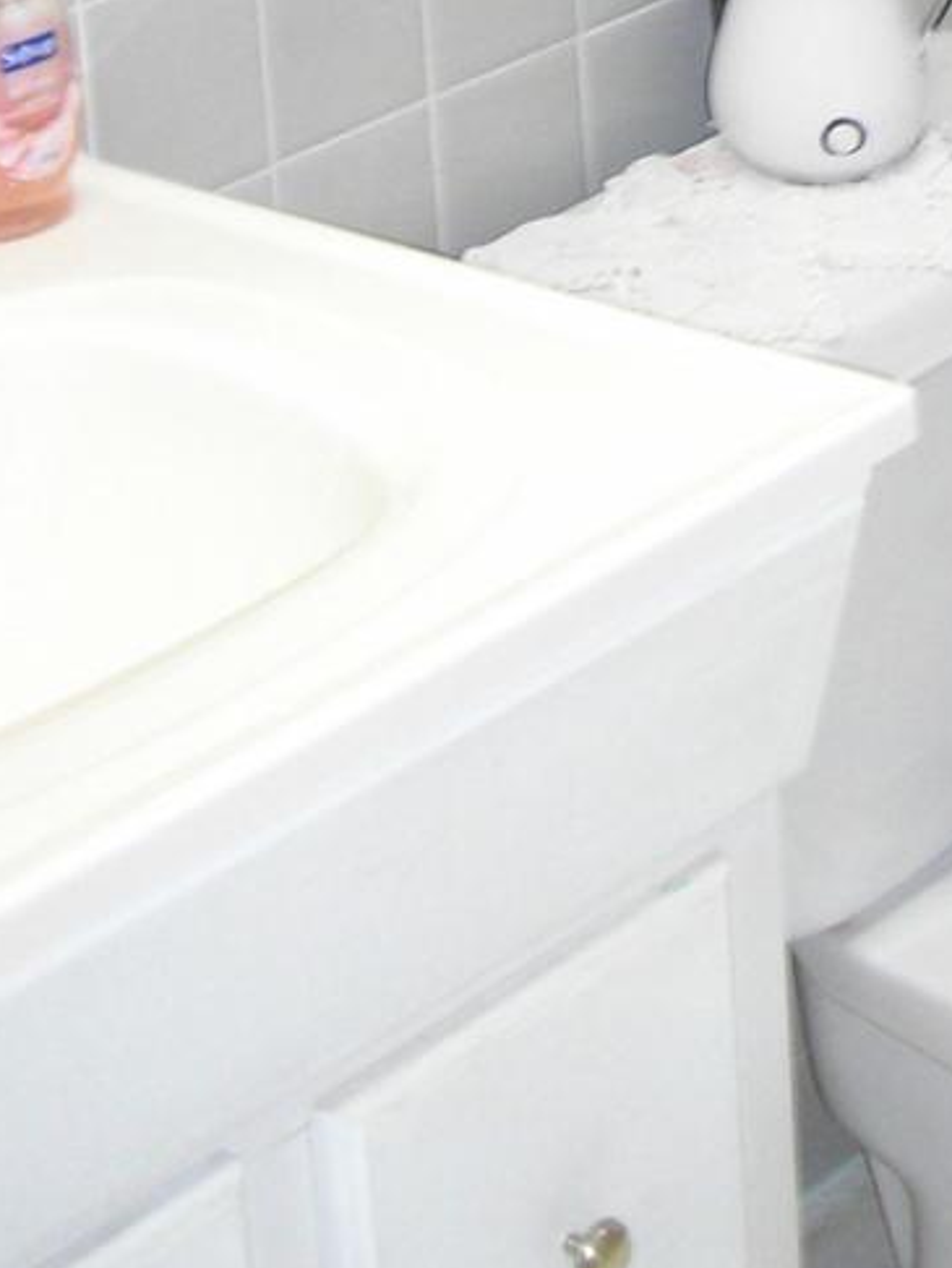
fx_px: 4396
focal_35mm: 120
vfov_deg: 15.8
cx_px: 1320
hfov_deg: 11.9
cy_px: -235
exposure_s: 1/26.7
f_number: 3.2
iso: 200
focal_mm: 6.3
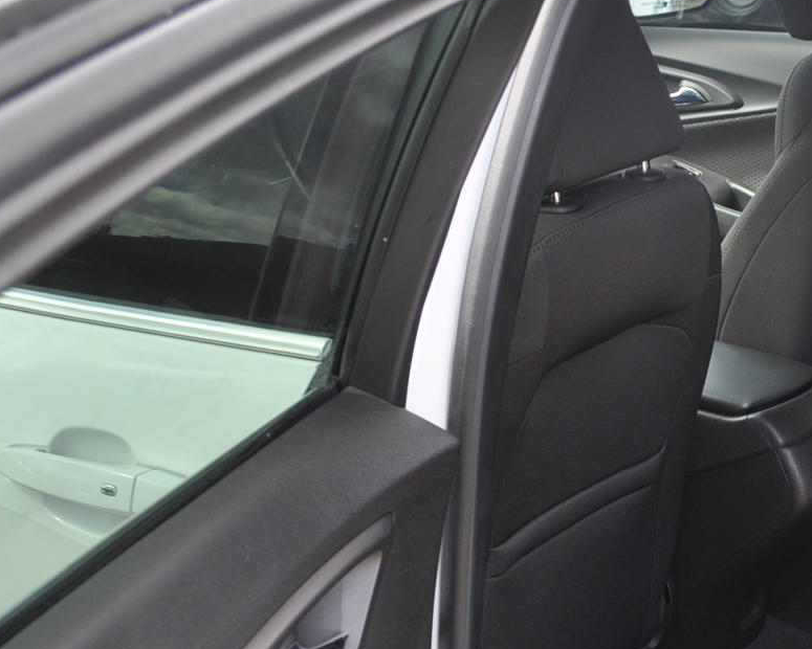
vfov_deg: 21.3
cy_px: 596
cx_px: 693
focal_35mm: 70
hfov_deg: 26.4
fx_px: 1682
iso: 220
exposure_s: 1/125
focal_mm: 18
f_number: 5.6
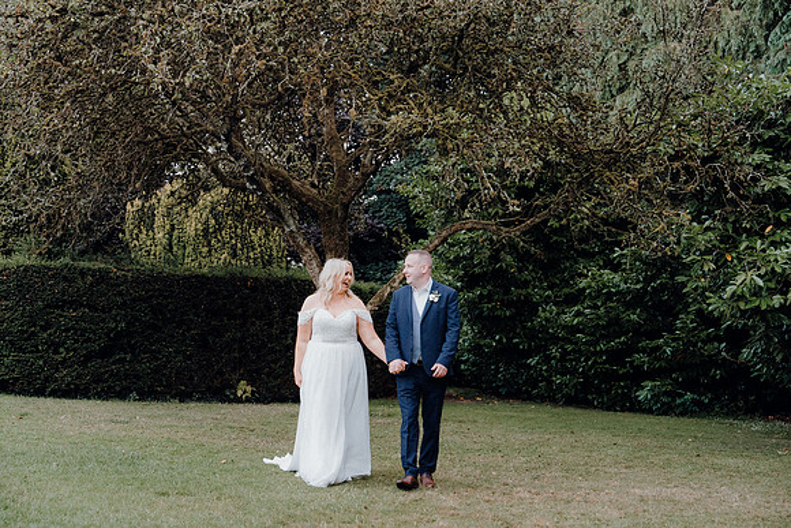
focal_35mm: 46
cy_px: 264
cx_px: 396
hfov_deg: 42.7
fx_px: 1011
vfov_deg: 29.3
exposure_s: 1/160
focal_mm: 46
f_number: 3.5
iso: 5000
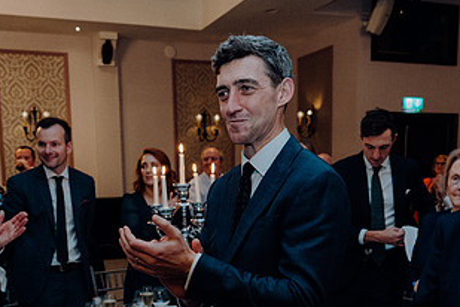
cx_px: 234
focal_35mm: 45
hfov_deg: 43.6
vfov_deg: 29.0
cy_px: 262
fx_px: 575
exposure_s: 1/160
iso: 2500
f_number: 3.5
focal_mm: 24
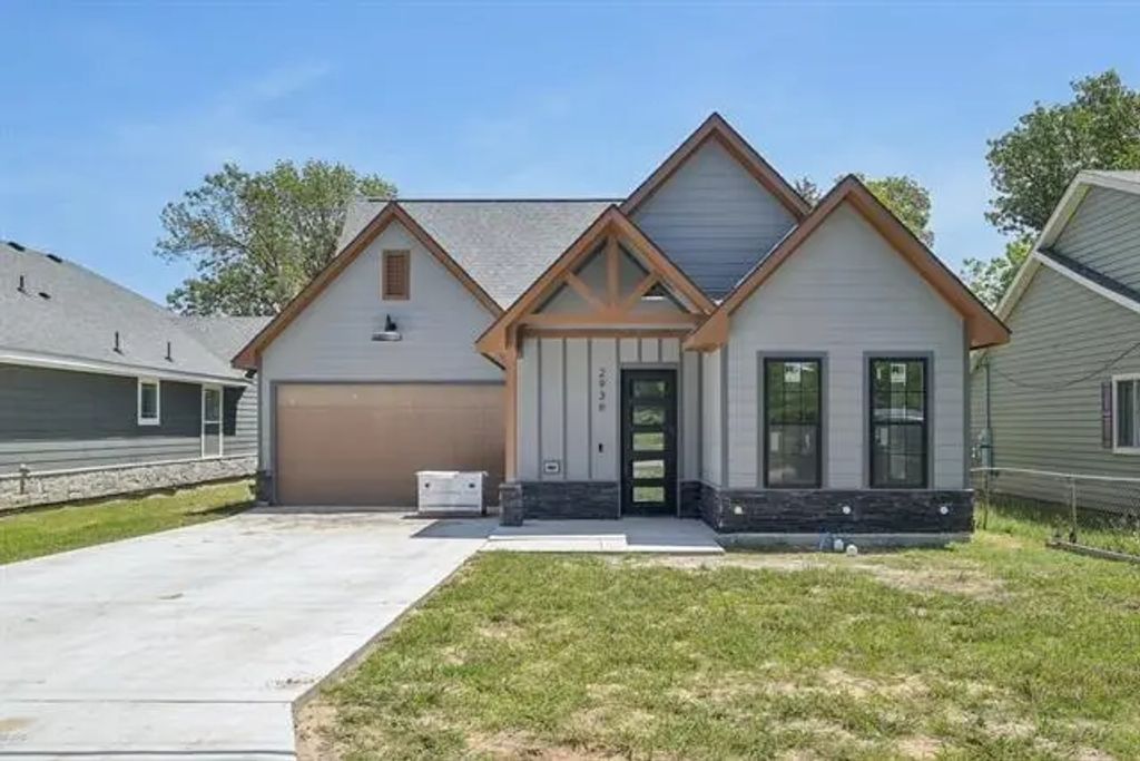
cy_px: 380
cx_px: 570
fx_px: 950
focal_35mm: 30
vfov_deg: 43.6
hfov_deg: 61.9
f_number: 8
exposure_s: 1/800
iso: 400
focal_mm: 30
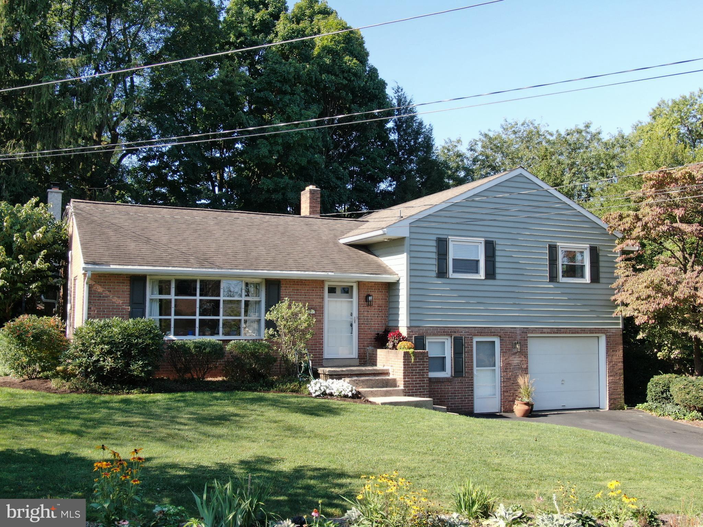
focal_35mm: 39
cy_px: 264
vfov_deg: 36.8
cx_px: 352
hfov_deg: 47.9
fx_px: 792
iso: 100
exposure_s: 1/240
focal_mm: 6.63
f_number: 3.4
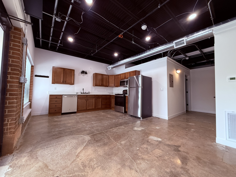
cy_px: 88
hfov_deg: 102.1
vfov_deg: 85.7
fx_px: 95
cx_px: 118
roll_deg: -0.8
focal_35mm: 14
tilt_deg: +3.1
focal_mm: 2.22
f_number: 2.2
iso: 200
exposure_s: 1/60
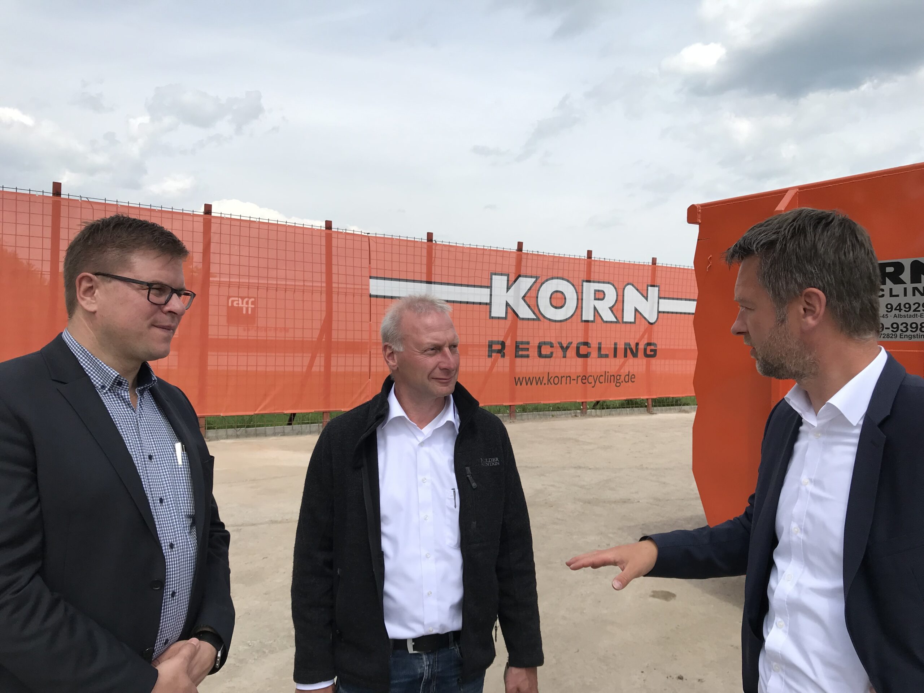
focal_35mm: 28
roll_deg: -1.0
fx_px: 747
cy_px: 346
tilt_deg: +0.1
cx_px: 462
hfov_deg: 63.4
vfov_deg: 49.7
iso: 20
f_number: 1.8
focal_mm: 3.99
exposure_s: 1/2591
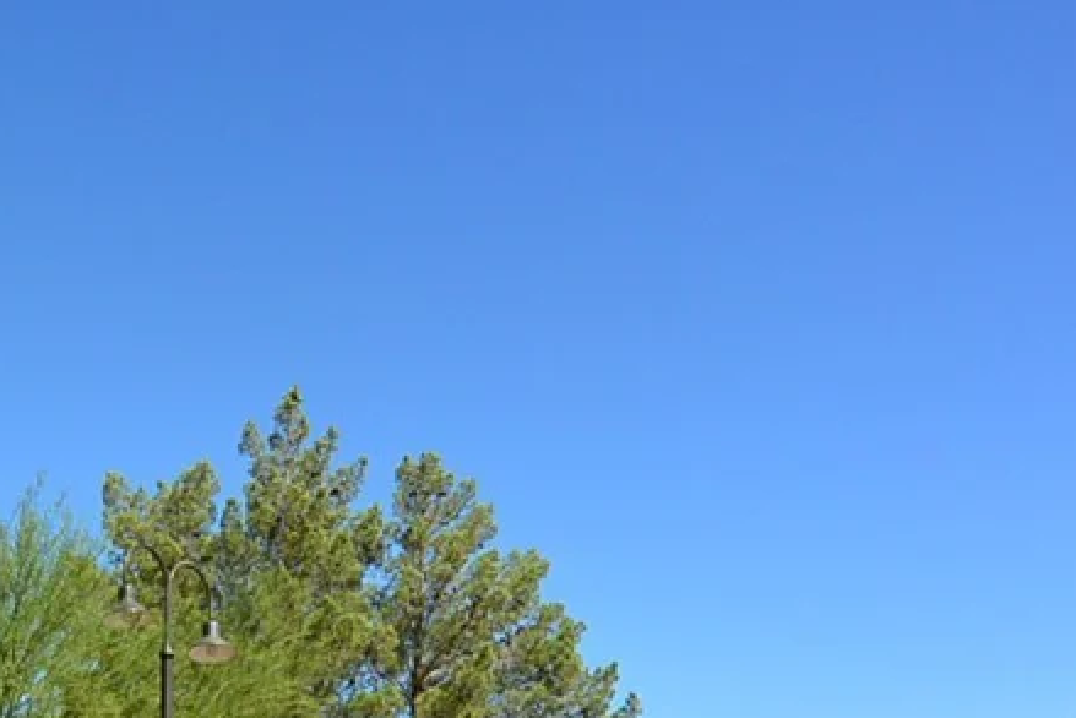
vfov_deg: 28.9
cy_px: 788
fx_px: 1256
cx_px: 15
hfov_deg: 40.9
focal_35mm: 42
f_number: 4
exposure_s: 1/2000
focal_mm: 6.7
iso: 160
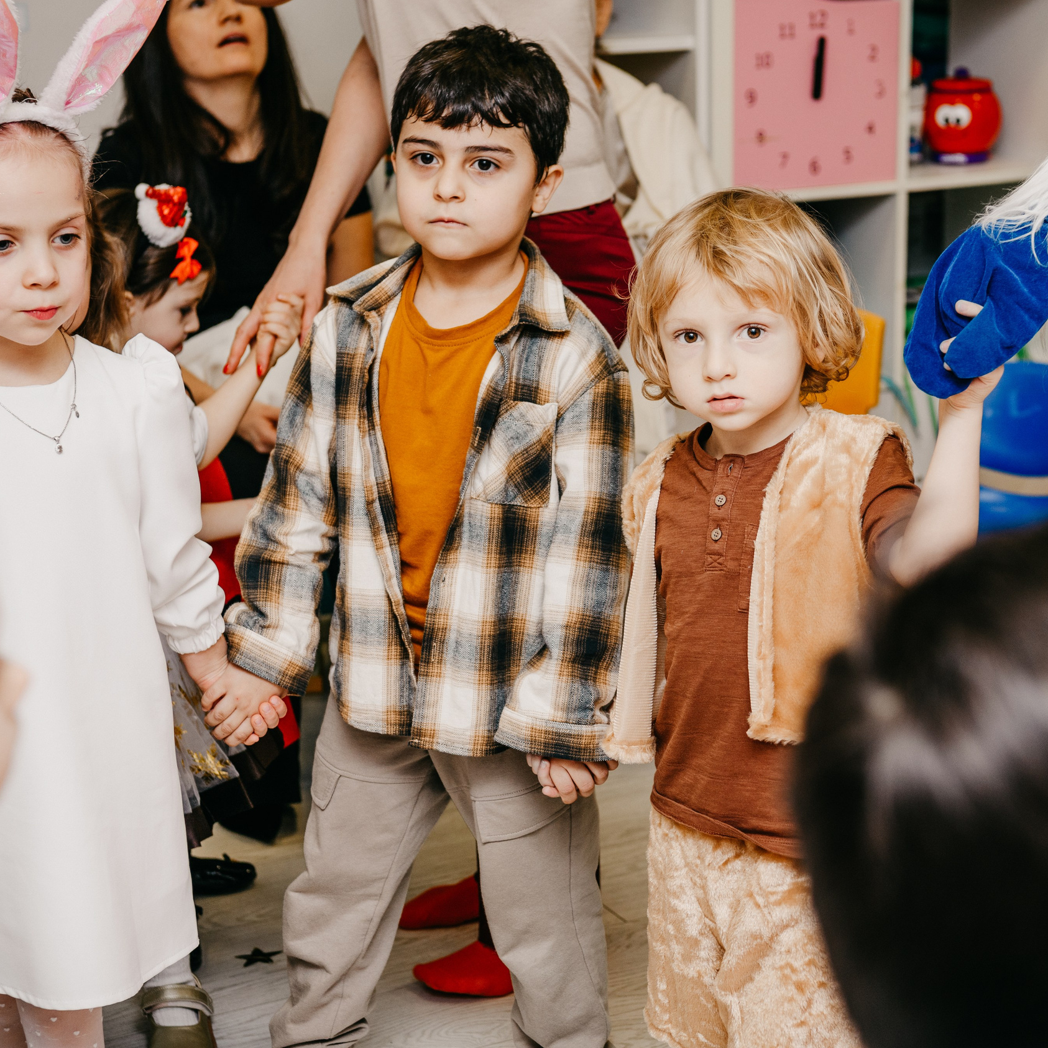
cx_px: 641
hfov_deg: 21.6
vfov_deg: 21.7
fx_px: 2740
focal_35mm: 80
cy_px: 522
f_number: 4.5
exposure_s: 1/160
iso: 250
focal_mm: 62
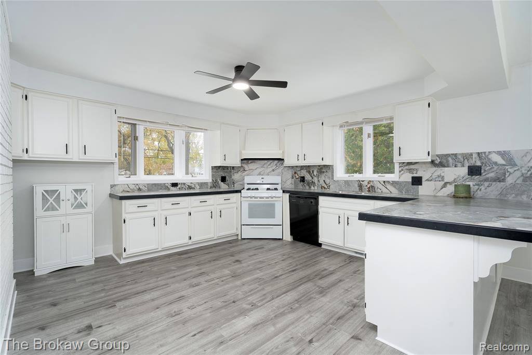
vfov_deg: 73.7
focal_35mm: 16
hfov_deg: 96.8
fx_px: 236
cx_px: 266
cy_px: 178
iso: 250
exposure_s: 1/60
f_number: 7.1
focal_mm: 16
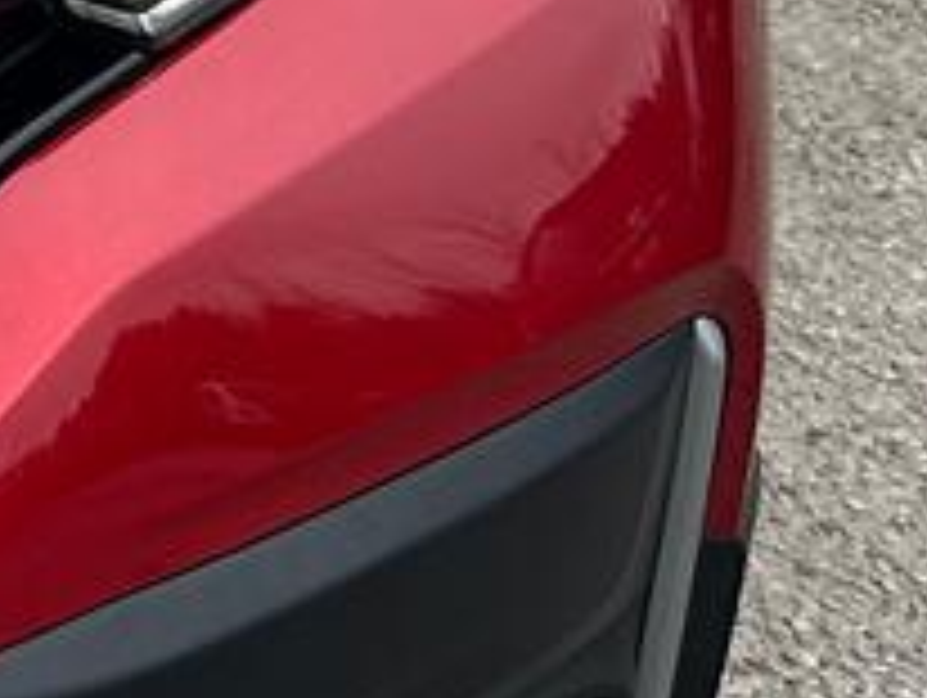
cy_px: -653
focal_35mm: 149
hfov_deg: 11.5
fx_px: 3995
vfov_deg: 9.4
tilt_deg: -13.1
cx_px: -1094
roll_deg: +0.2
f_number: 1.78
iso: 80
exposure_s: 1/1812
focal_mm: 6.86
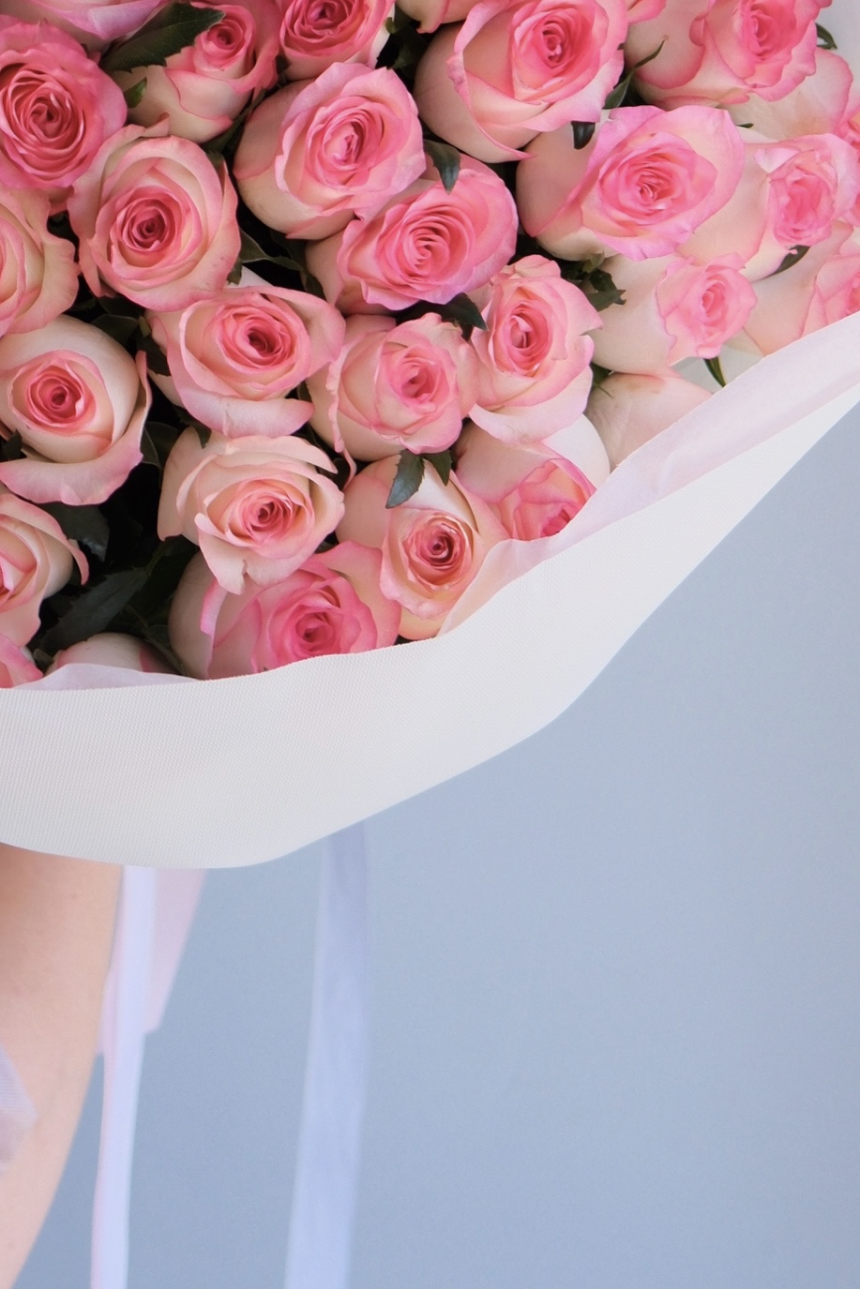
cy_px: -181
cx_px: -149
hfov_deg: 9.2
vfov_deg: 13.5
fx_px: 5302
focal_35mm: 148
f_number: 2.5
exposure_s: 1/640
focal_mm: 35
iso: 500
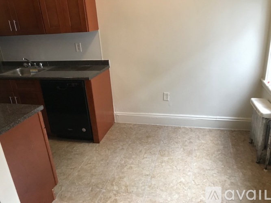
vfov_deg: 49.7
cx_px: 136
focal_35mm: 28
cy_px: 102
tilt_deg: -20.8
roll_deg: +3.7
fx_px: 219
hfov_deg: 63.5
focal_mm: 3.99
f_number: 1.8
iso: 40
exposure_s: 1/30
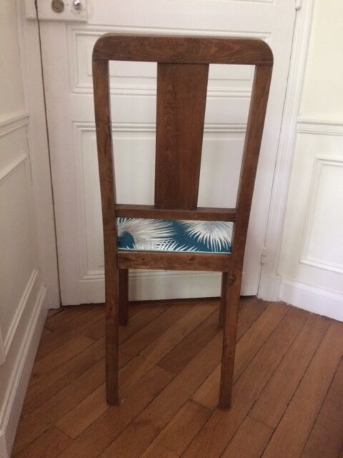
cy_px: 229
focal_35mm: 29
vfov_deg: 61.7
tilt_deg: -20.8
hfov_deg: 48.2
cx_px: 172
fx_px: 383
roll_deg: -1.1
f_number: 2.2
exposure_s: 1/17
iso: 400
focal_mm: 4.15
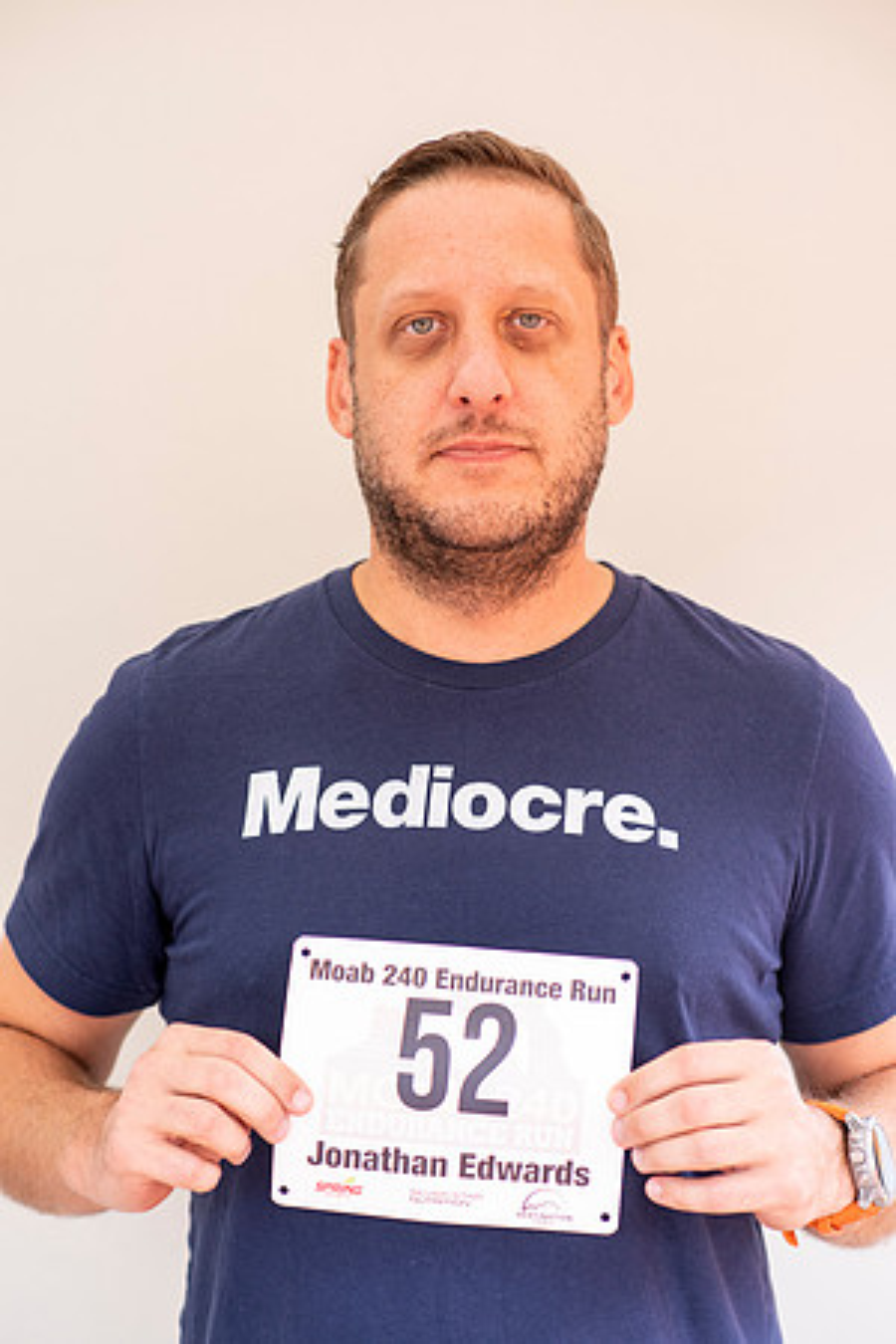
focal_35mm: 85
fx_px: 3173
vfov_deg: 23.9
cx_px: 448
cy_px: 672
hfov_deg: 16.1
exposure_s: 1/250
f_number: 3.2
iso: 250
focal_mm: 85
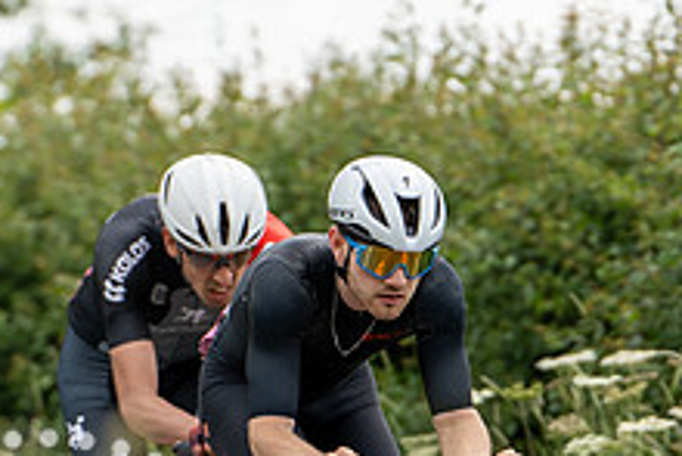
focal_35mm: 661
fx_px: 12530
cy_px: 328
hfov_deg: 3.1
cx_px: 445
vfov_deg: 2.1
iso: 160
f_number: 3.2
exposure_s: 1/1000
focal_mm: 180
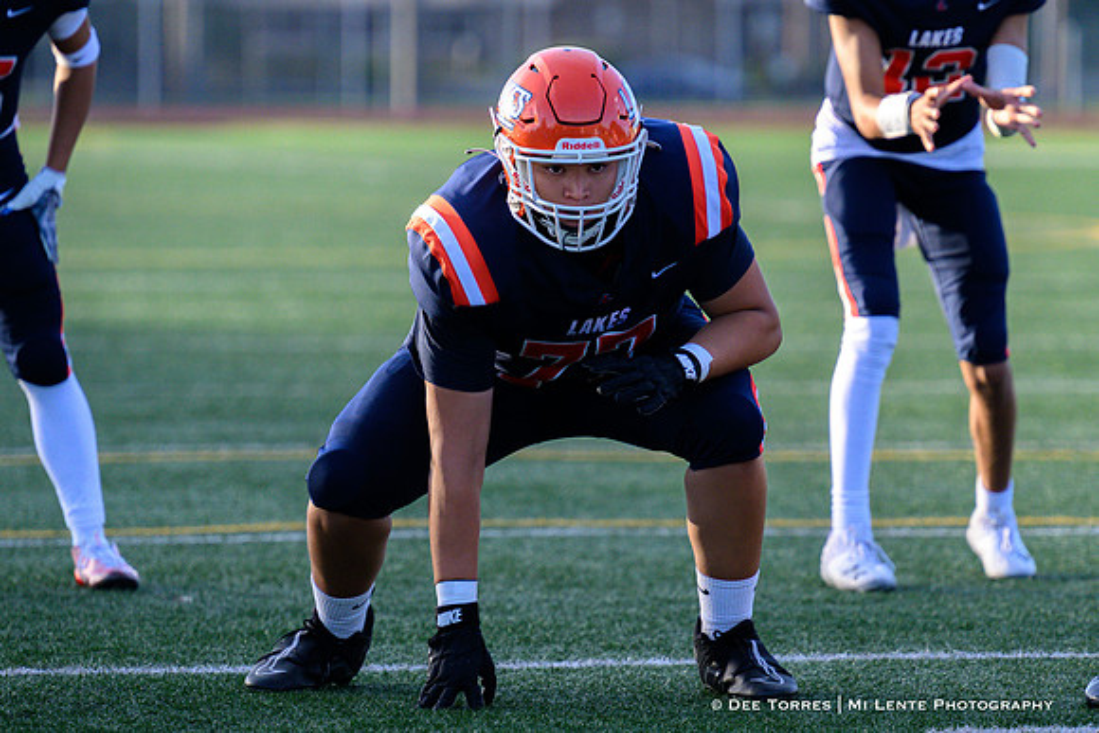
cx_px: 578
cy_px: 392
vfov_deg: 4.3
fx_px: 9871
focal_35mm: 323
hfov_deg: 6.4
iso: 1600
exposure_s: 1/2000
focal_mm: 230
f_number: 4
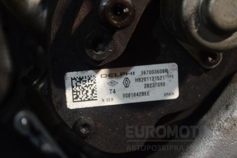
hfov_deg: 24.6
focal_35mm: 82
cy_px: 79
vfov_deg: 16.6
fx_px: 543
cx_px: 118
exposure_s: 1/30
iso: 800
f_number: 5.6
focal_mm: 55
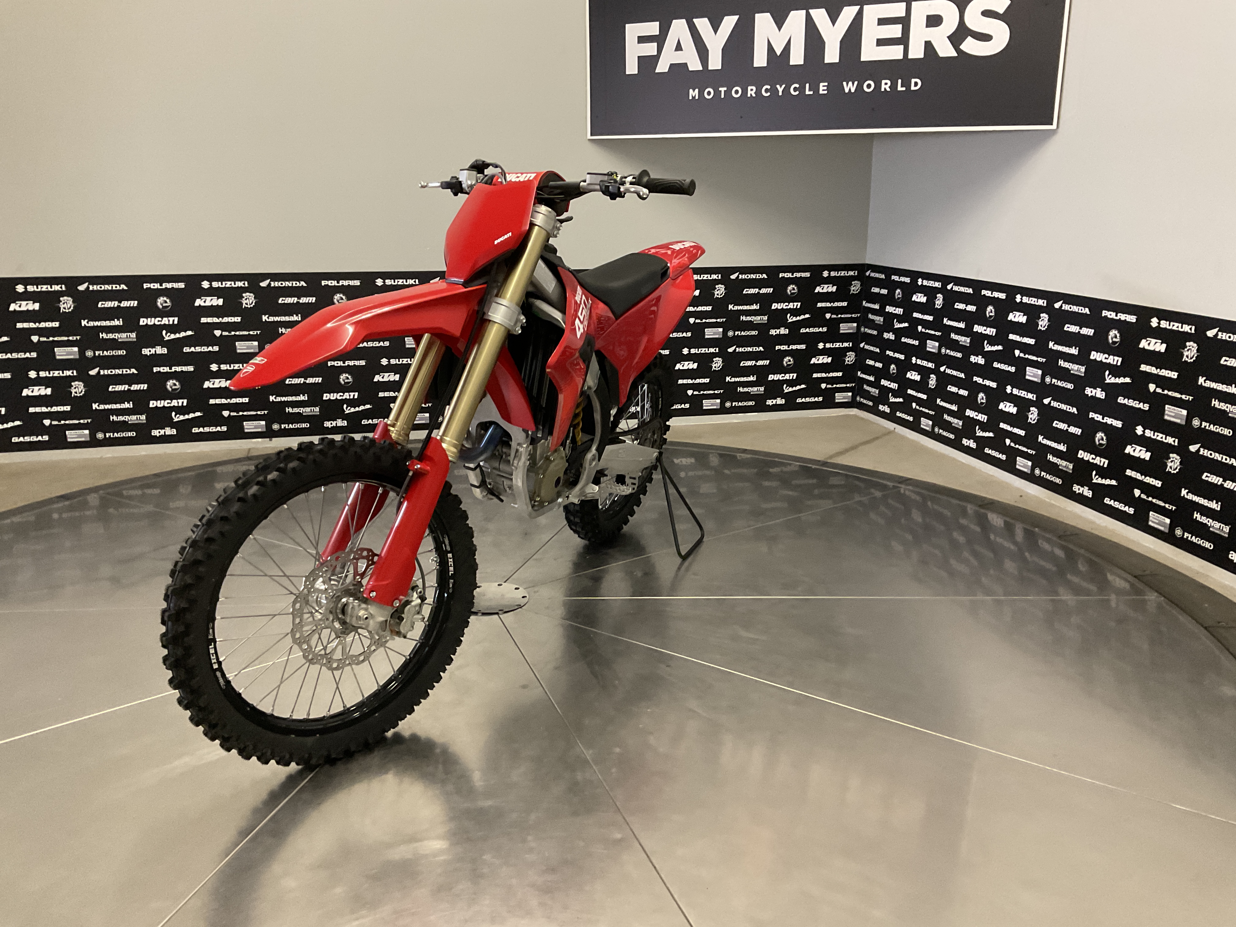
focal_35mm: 29
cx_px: 618
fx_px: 1035
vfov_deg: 48.2
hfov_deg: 61.7
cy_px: 464
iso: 250
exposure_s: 1/60
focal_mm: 3
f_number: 1.8
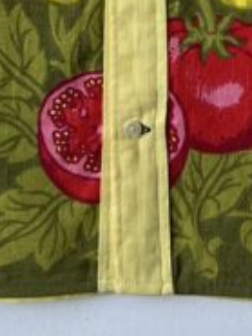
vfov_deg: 11.3
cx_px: 116
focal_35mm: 160
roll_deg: +1.6
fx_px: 1551
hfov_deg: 9.3
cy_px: -315
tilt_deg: -13.2
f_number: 1.5
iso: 64
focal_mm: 5.7
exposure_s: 1/121
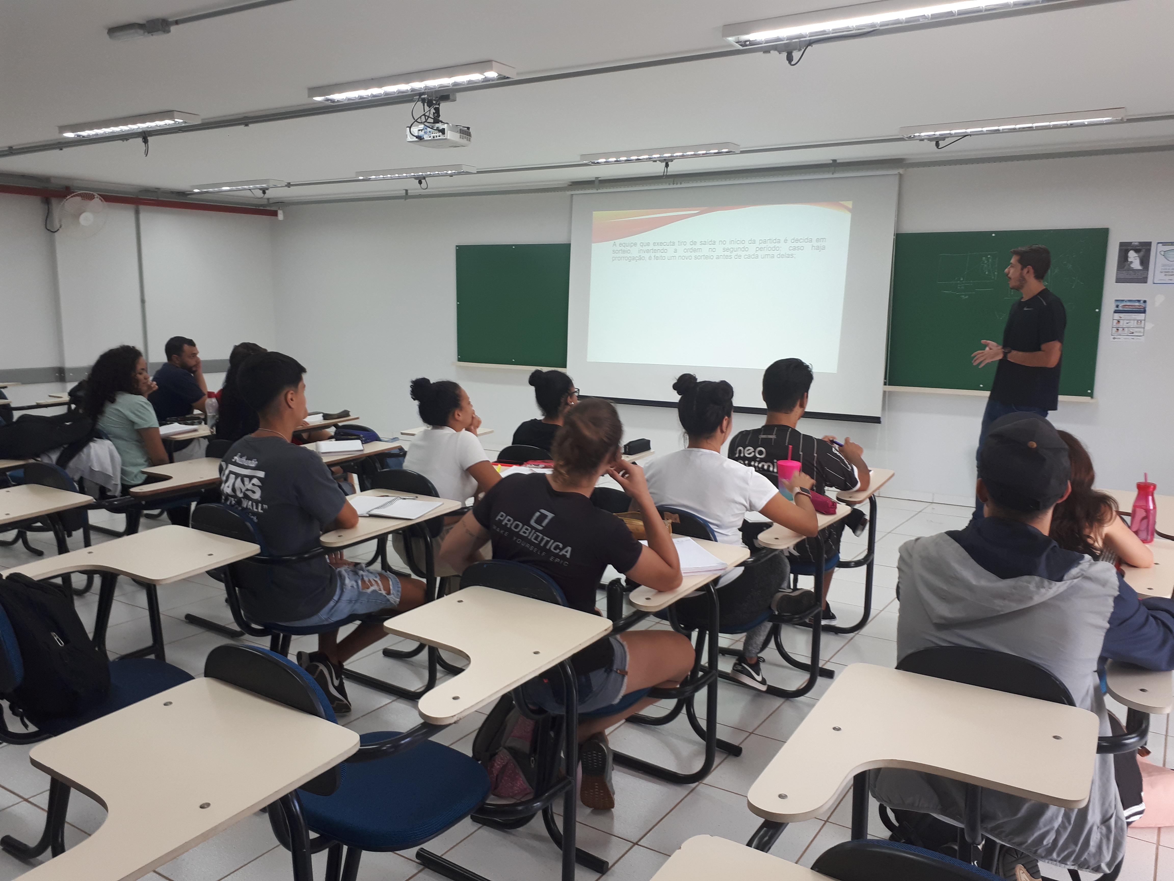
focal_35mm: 27
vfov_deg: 51.4
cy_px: 440
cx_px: 587
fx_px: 916
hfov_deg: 65.3
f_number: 1.9
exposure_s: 1/50
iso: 64
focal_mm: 3.6
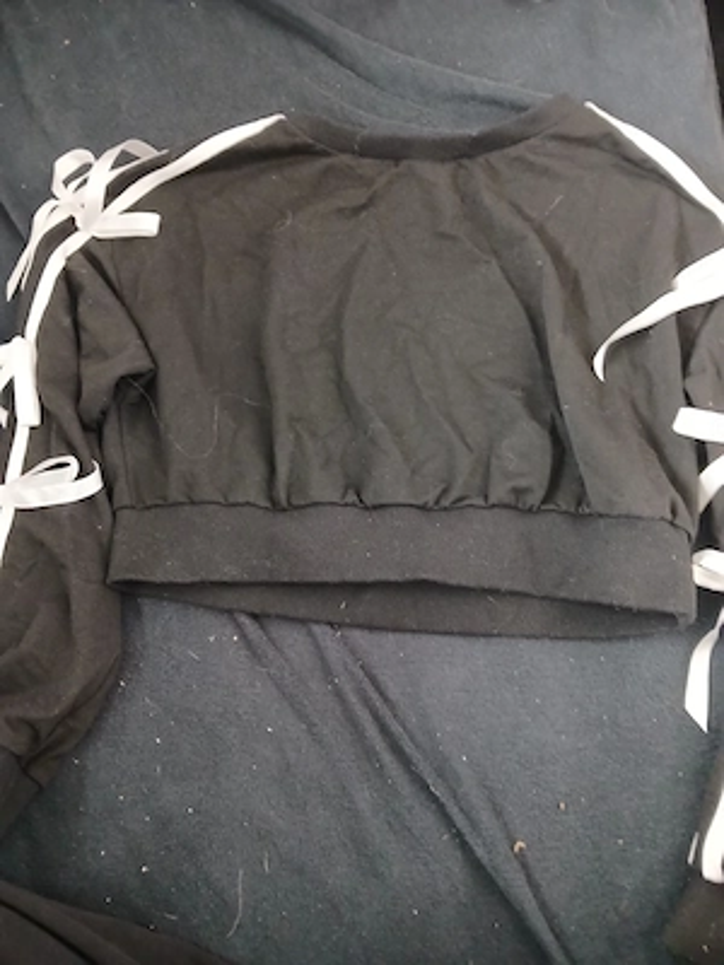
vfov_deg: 67.3
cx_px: 362
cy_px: 482
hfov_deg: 53.1
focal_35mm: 26
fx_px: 725
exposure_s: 1/16.7
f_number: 1.8
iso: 1250
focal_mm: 3.98
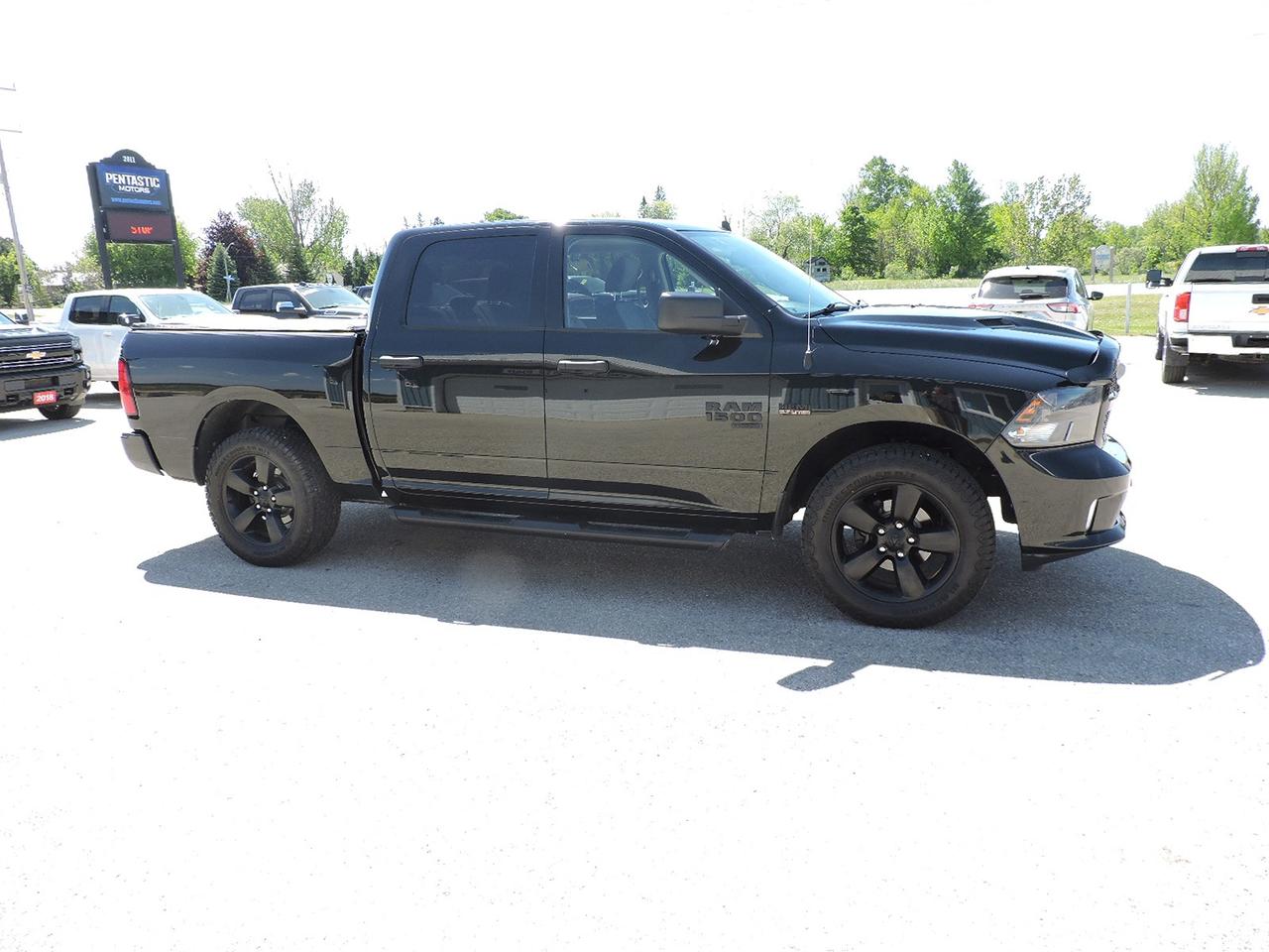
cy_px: 476
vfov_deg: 56.8
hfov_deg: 71.6
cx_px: 634
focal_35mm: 24
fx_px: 880
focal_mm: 4.3
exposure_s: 1/400
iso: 100
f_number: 3
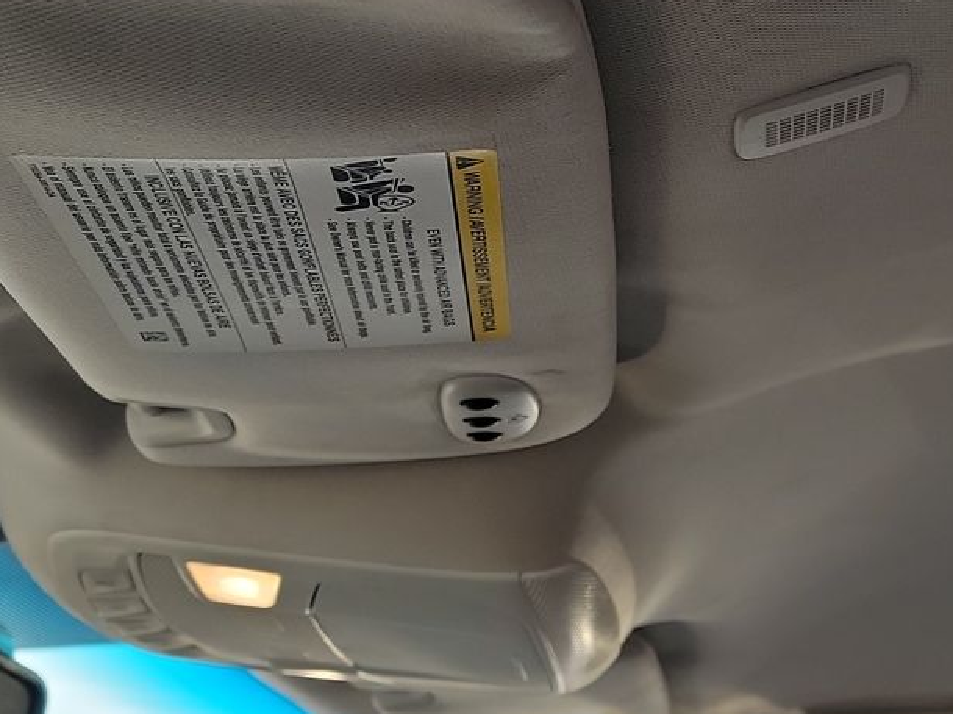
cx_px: 897
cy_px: 369
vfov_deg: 23.3
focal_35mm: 63
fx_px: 1734
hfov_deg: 29.2
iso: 90
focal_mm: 6.7
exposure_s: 1/119
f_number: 1.8
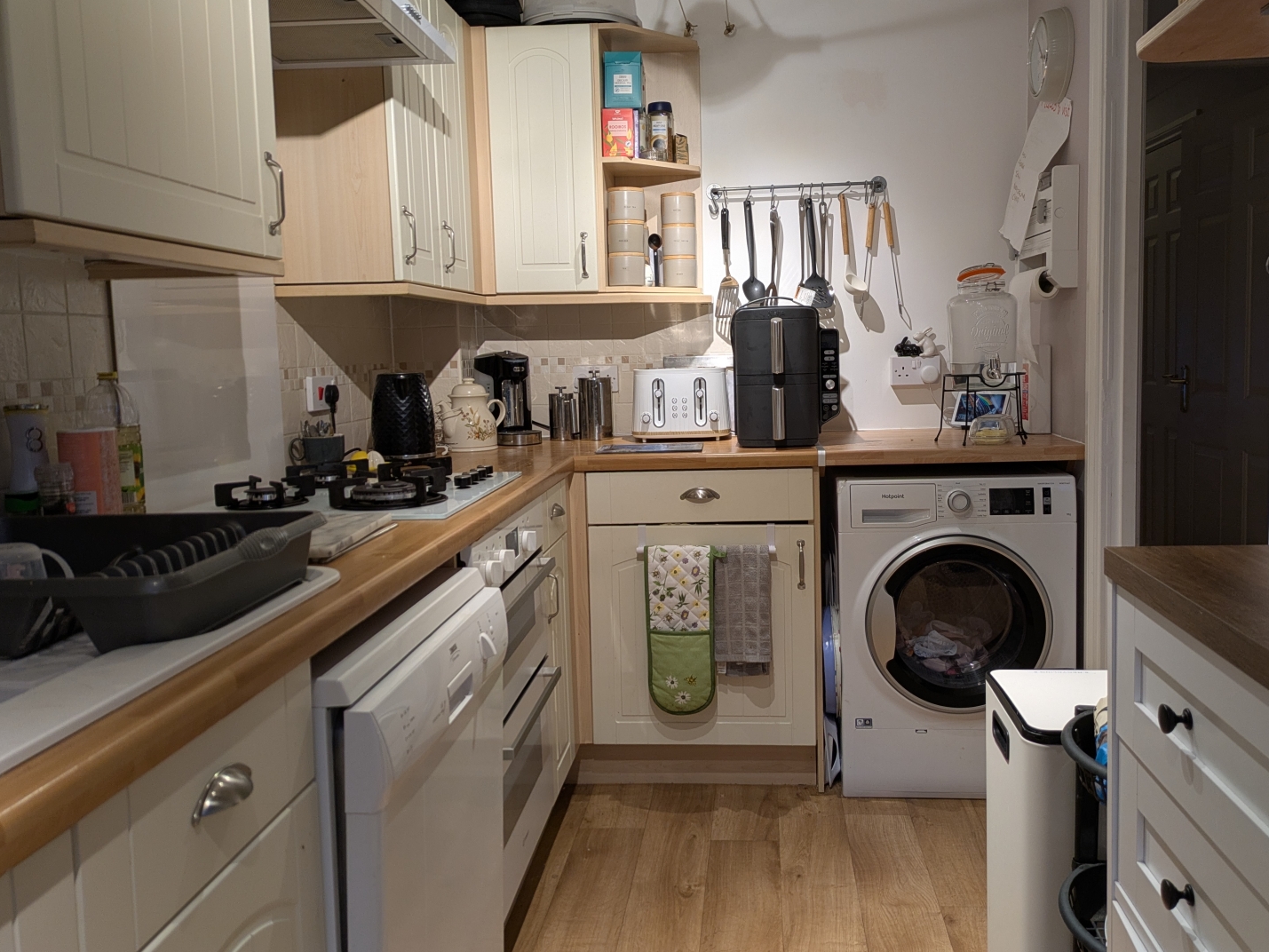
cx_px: 695
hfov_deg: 63.3
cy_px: 439
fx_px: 1027
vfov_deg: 49.7
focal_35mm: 28
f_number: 1.89
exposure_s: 1/25
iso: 102
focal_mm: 5.43
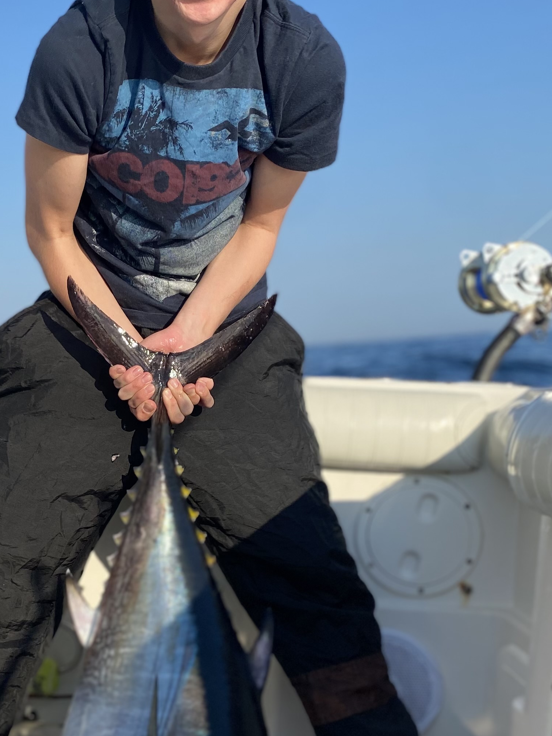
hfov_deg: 27.4
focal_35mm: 52
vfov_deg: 36.5
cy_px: 479
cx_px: 100
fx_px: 1106
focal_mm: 4.25
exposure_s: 1/2625
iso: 32
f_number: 1.8
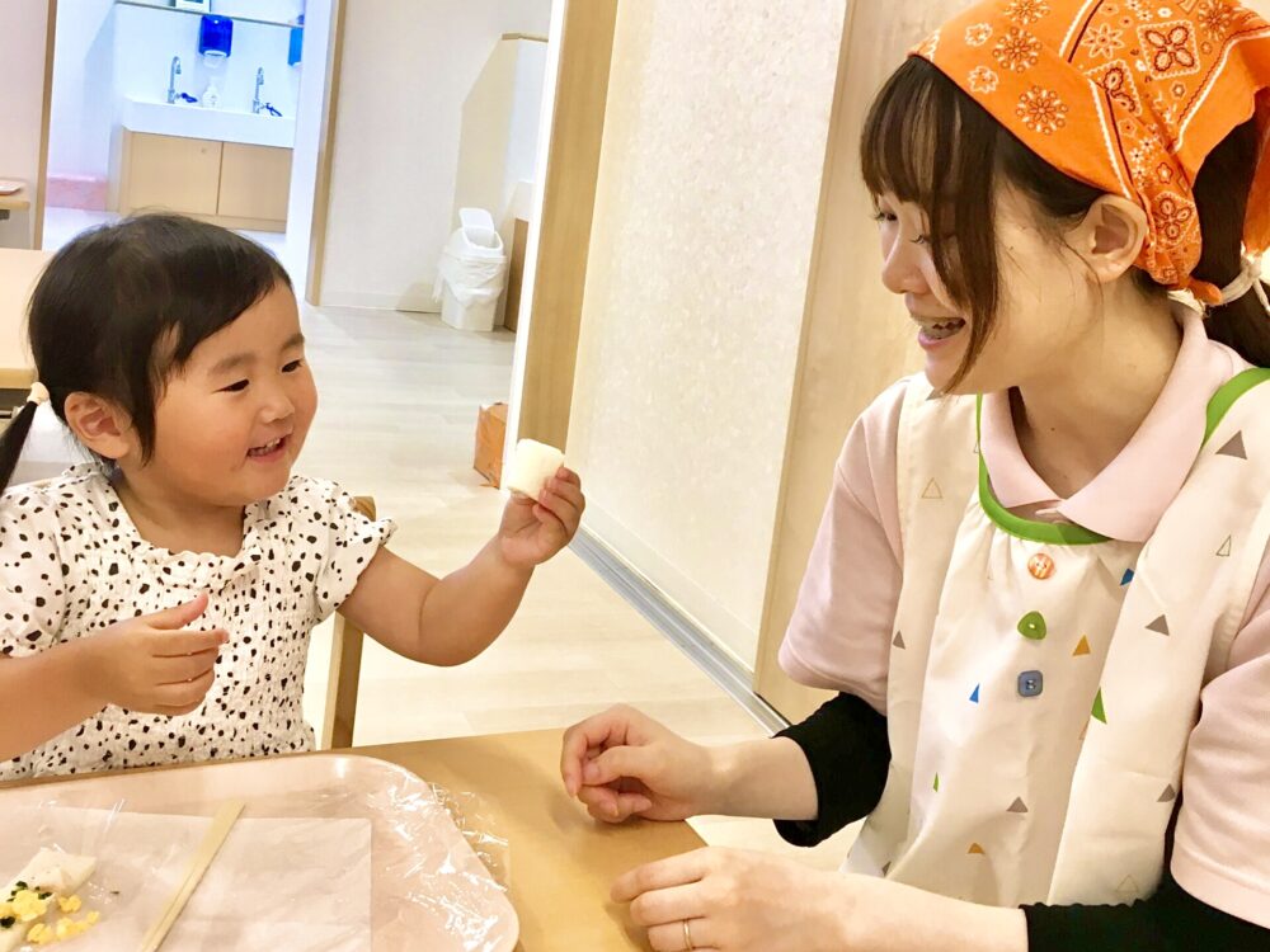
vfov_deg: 48.2
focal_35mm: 29
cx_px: 635
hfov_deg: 61.7
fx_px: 1064
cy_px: 476
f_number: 2.2
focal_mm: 4.15
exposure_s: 1/30
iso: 25
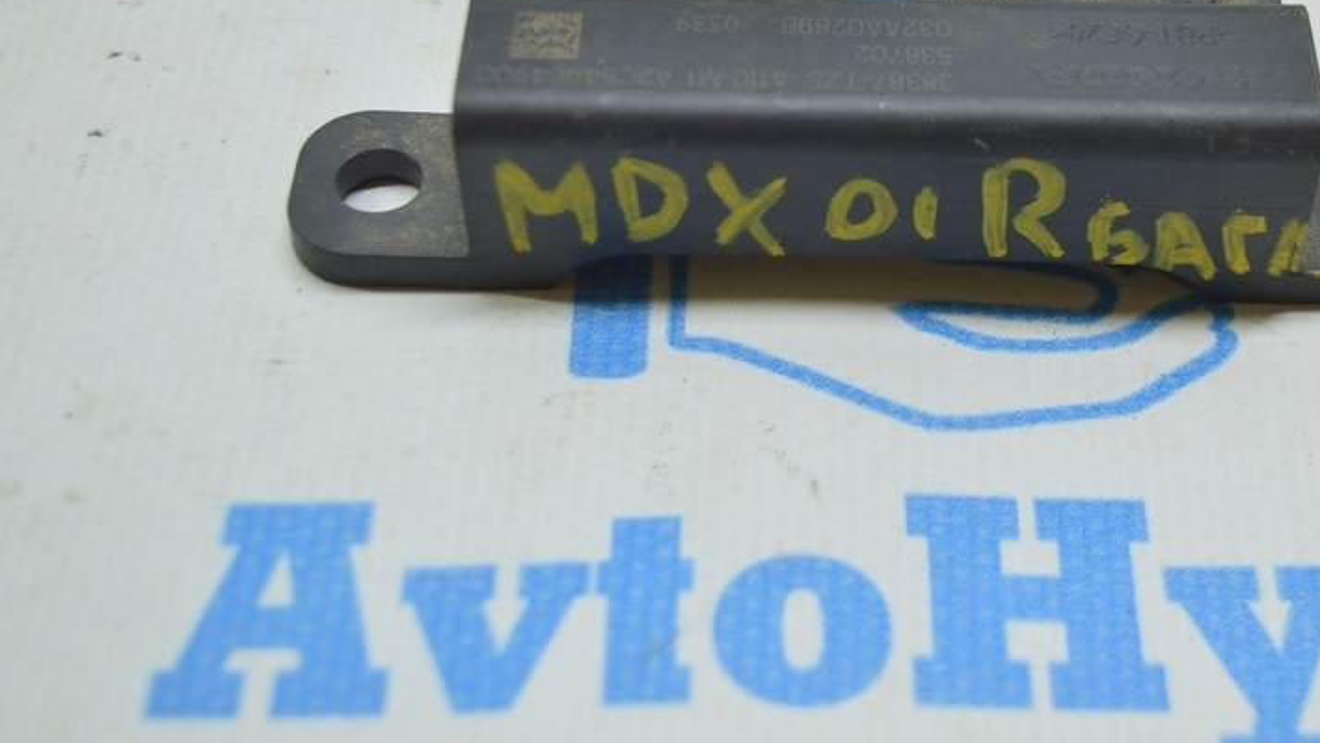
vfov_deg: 17.7
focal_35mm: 68
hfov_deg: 30.9
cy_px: 250
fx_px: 2380
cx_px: 832
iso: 400
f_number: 4.2
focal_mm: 30
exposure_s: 1/60
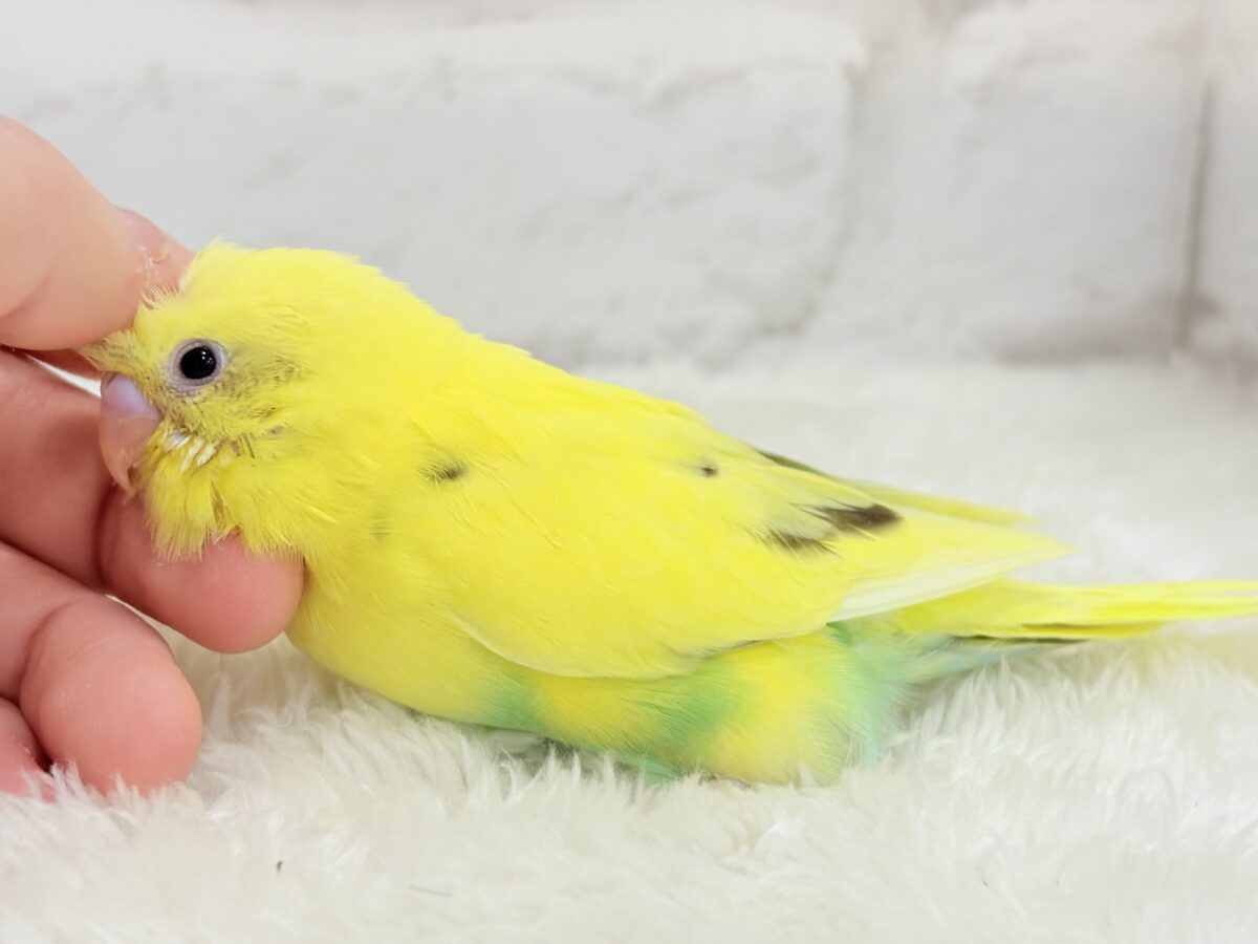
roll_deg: -0.8
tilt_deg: -16.7
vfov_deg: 28.0
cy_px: 472
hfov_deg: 36.8
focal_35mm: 52
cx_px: 629
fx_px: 1890
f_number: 1.6
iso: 64
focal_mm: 5.96
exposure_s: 1/100
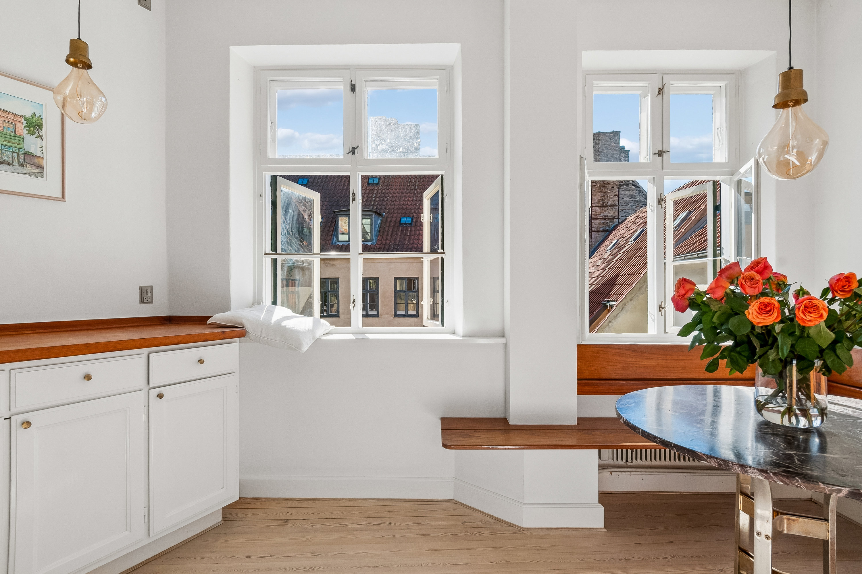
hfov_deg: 90.0
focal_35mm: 18
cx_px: 431
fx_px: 431
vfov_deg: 67.4
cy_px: 287
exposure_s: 1/640
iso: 200
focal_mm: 12
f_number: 10
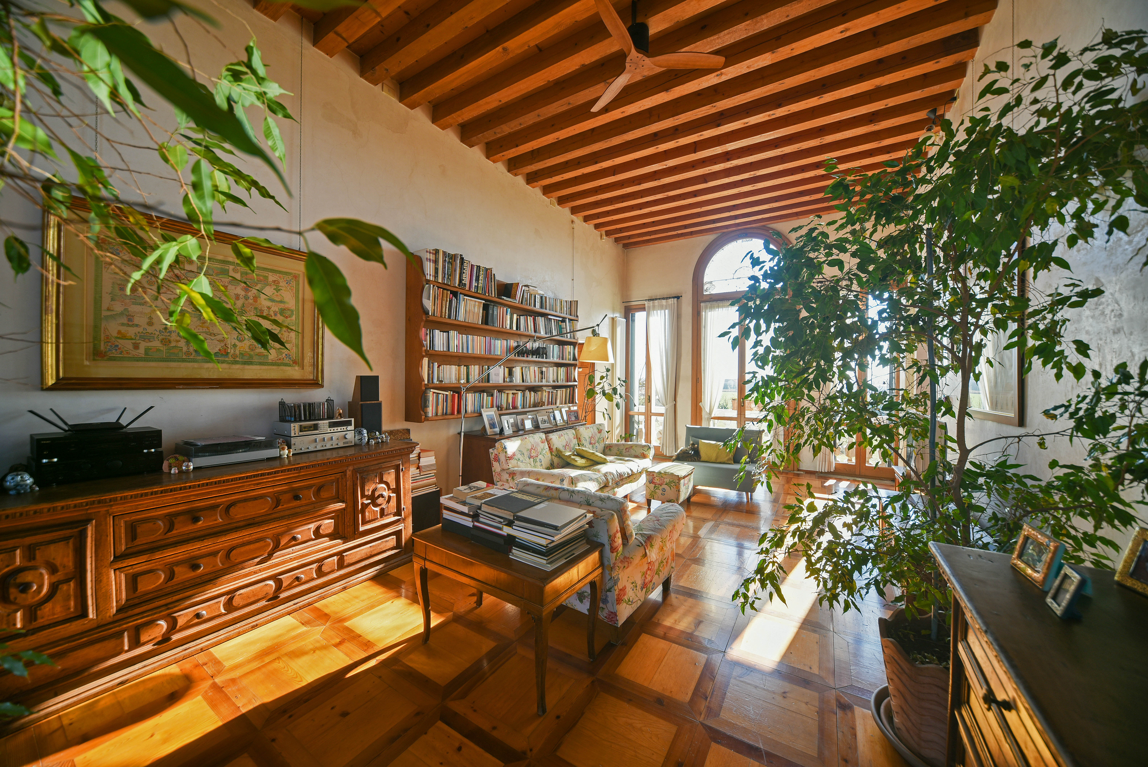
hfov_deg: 112.6
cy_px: 384
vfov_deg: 90.1
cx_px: 574
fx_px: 383
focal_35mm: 12
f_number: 6.3
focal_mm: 12
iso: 100
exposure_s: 1/30
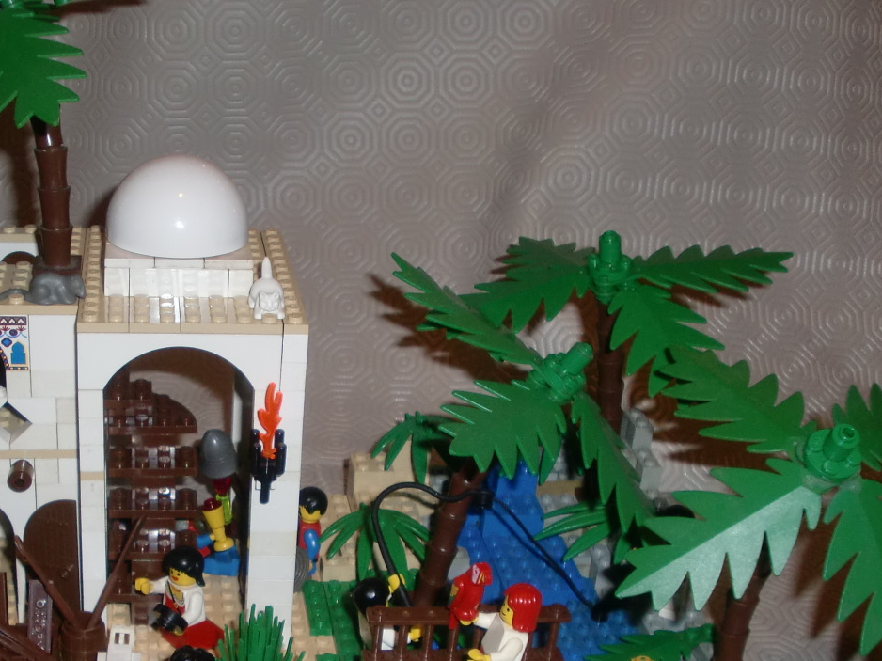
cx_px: 283
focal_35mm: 58
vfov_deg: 24.9
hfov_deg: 32.9
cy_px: 507
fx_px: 1477
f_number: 2.8
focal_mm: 5.58
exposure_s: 1/60
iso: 125
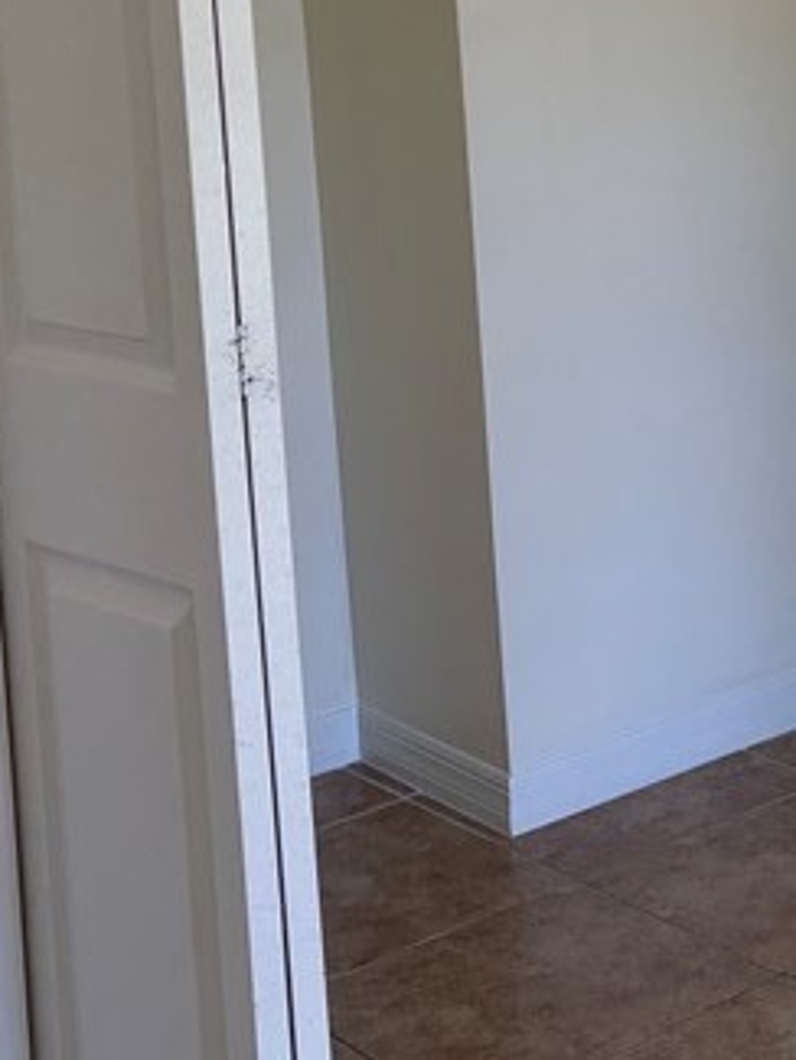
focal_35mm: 82
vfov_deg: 22.3
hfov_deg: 17.3
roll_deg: +4.1
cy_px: -140
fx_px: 2512
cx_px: 900
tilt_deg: +0.3
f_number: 1.6
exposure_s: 1/120
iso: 40
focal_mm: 5.96
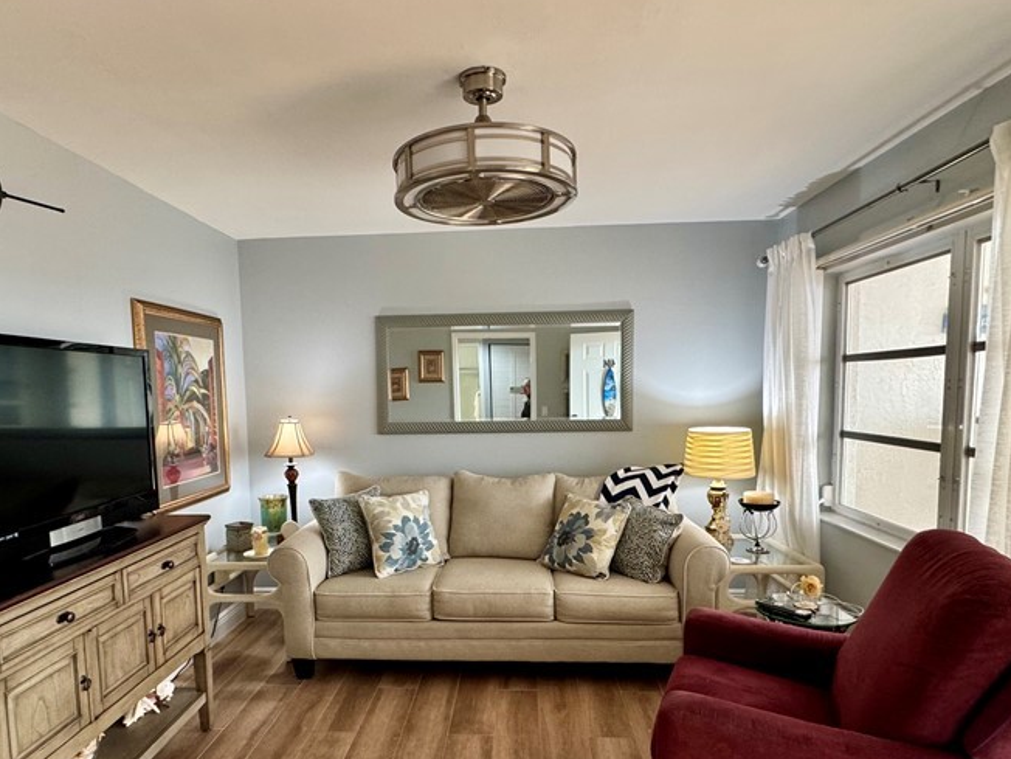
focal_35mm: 22
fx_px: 643
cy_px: 450
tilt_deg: -4.8
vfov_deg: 60.6
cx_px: 468
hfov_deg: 76.3
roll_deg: +1.2
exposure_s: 1/60
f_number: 2.2
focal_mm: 2.22
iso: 200
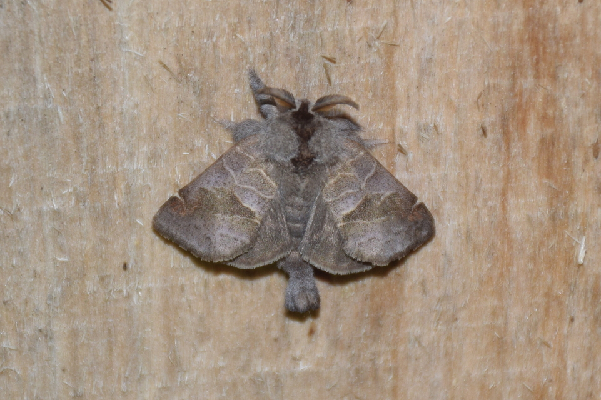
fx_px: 3504
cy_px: 200
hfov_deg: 9.8
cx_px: 300
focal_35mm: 210
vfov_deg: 6.5
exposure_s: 1/60
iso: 320
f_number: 7.1
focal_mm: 140
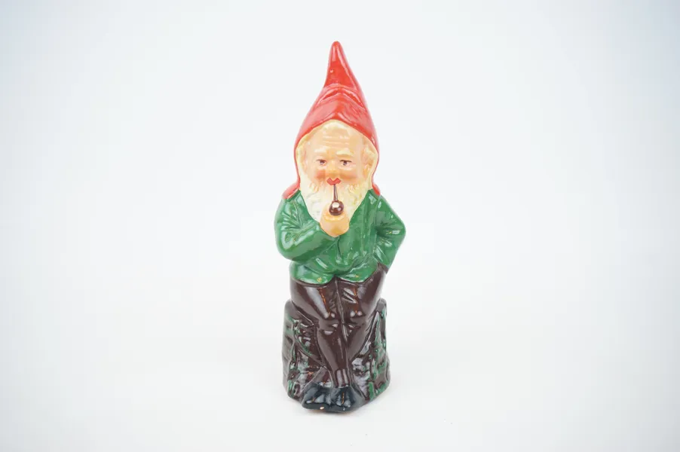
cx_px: 340
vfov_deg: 28.0
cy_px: 226
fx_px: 906
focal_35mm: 48
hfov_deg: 41.1
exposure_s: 1/60
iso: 100
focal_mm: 48
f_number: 4.5
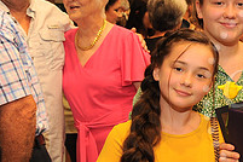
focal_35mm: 98
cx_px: 318
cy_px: 96
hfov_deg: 19.2
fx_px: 661
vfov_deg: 14.0
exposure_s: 1/60
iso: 1250
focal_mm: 34
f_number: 5.6
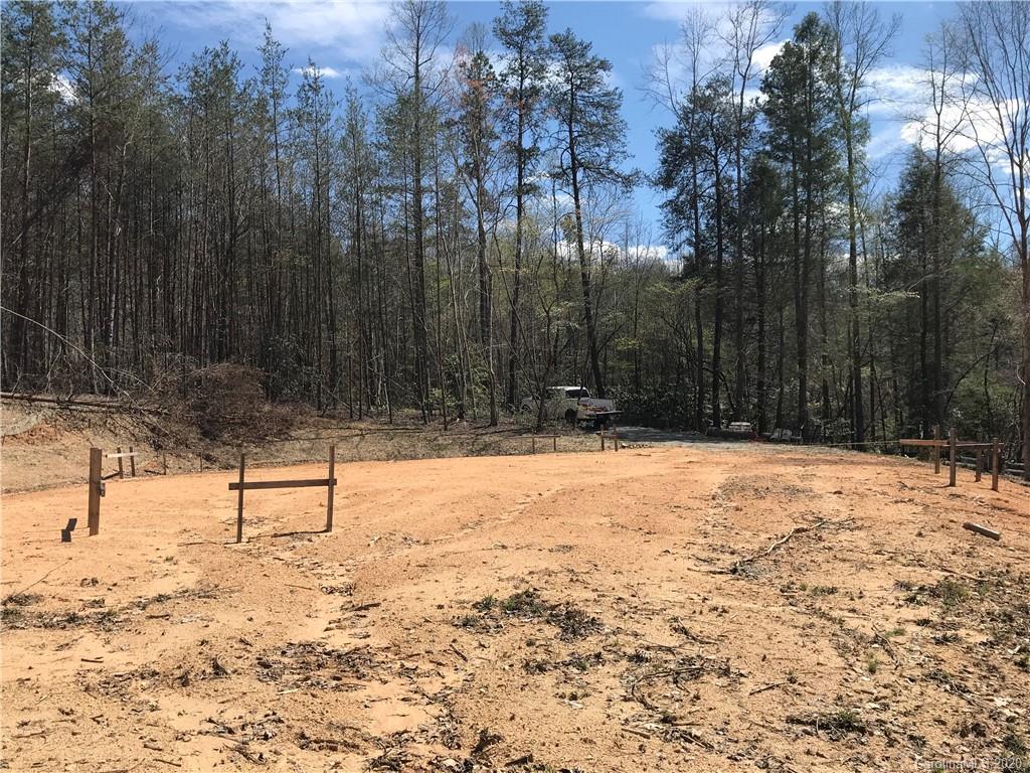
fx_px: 833
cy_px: 386
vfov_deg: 49.7
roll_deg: -0.7
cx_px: 515
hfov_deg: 63.4
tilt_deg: +2.1
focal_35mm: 28
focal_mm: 3.99
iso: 20
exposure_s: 1/2283
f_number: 1.8
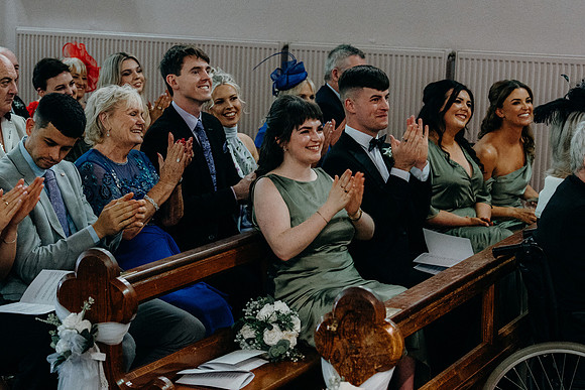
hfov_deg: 27.0
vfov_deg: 18.2
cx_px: 292
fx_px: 1219
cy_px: 195
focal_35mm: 75
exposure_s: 1/160
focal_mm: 50
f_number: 3.5
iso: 5000
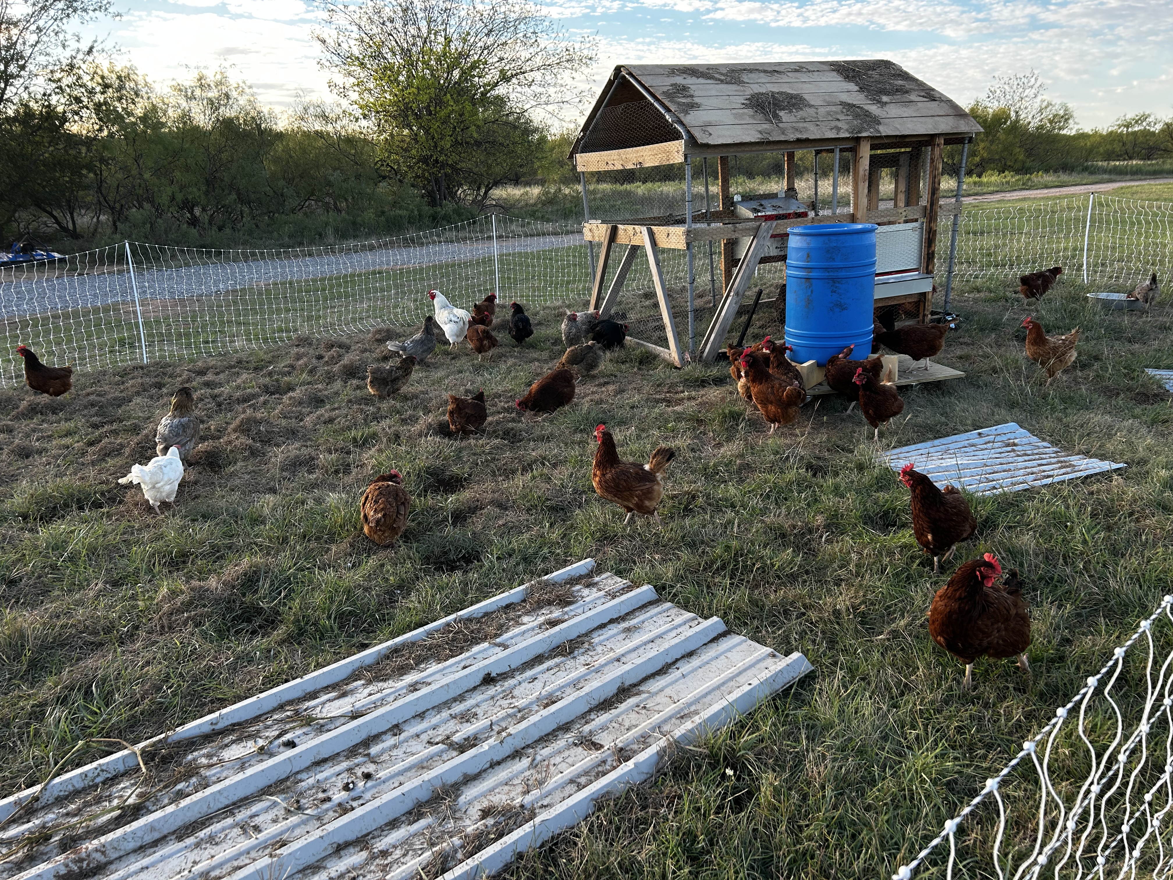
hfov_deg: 67.3
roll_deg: +0.6
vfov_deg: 53.1
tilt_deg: -17.3
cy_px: 440
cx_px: 586
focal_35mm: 26
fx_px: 881
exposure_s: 1/323
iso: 50
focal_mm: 5.7
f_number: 1.5
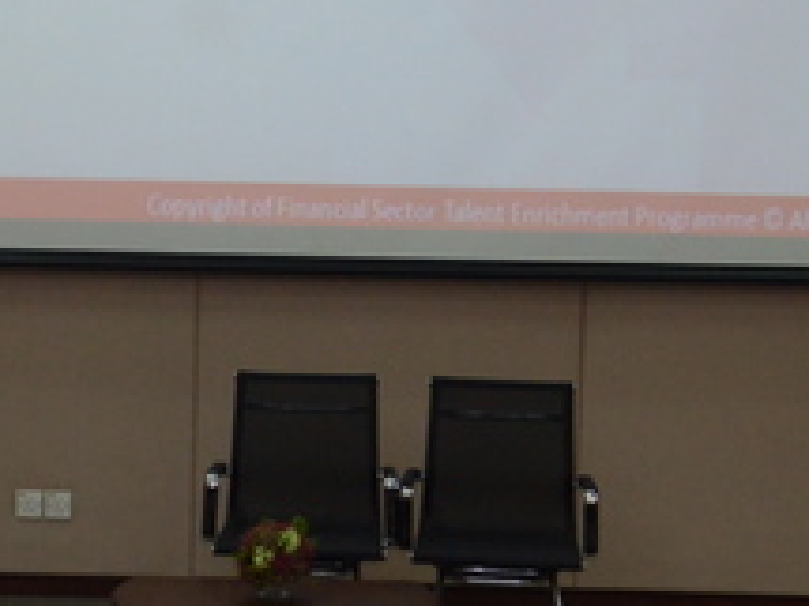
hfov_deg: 8.3
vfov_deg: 6.3
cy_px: 271
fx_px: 5499
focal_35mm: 235
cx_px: -199
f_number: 5.6
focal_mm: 55
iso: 1600
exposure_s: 1/60
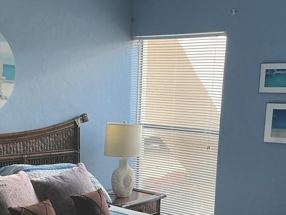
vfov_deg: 25.5
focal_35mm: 56
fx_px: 463
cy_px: 184
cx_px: 152
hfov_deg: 34.3
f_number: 1.8
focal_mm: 3
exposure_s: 1/60
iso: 80
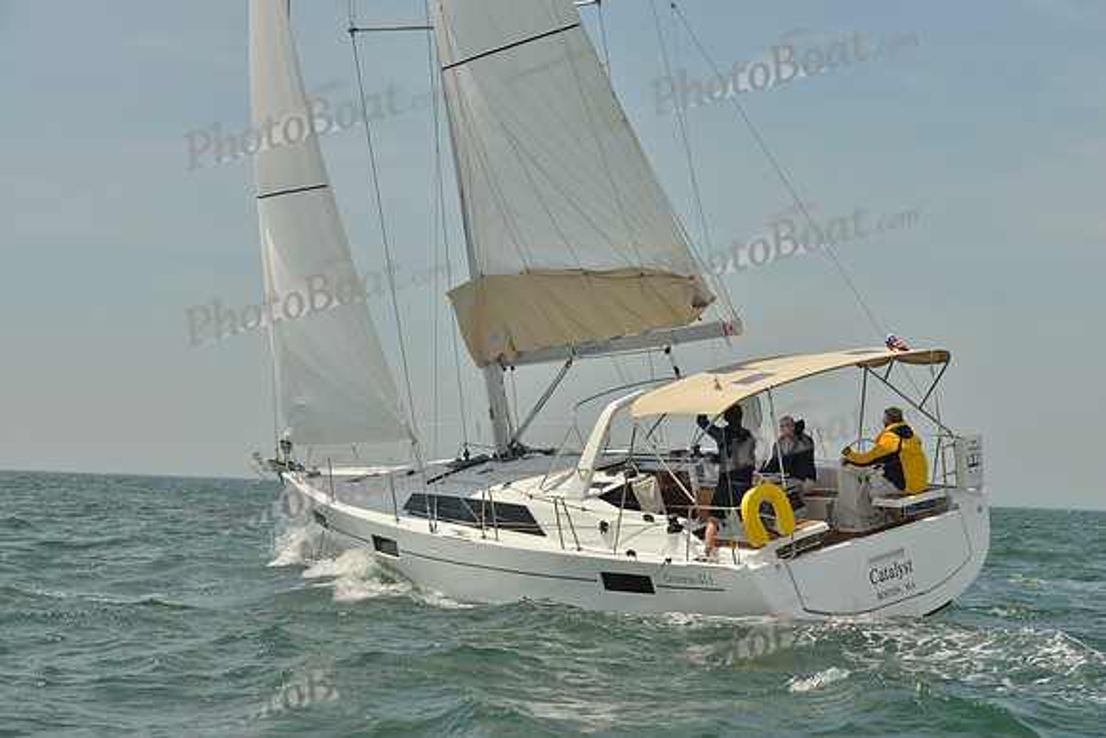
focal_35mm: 80
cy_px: 369
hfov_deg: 25.4
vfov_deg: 17.1
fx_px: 2458
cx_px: 553
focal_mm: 80
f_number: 9
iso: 200
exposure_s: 1/1250
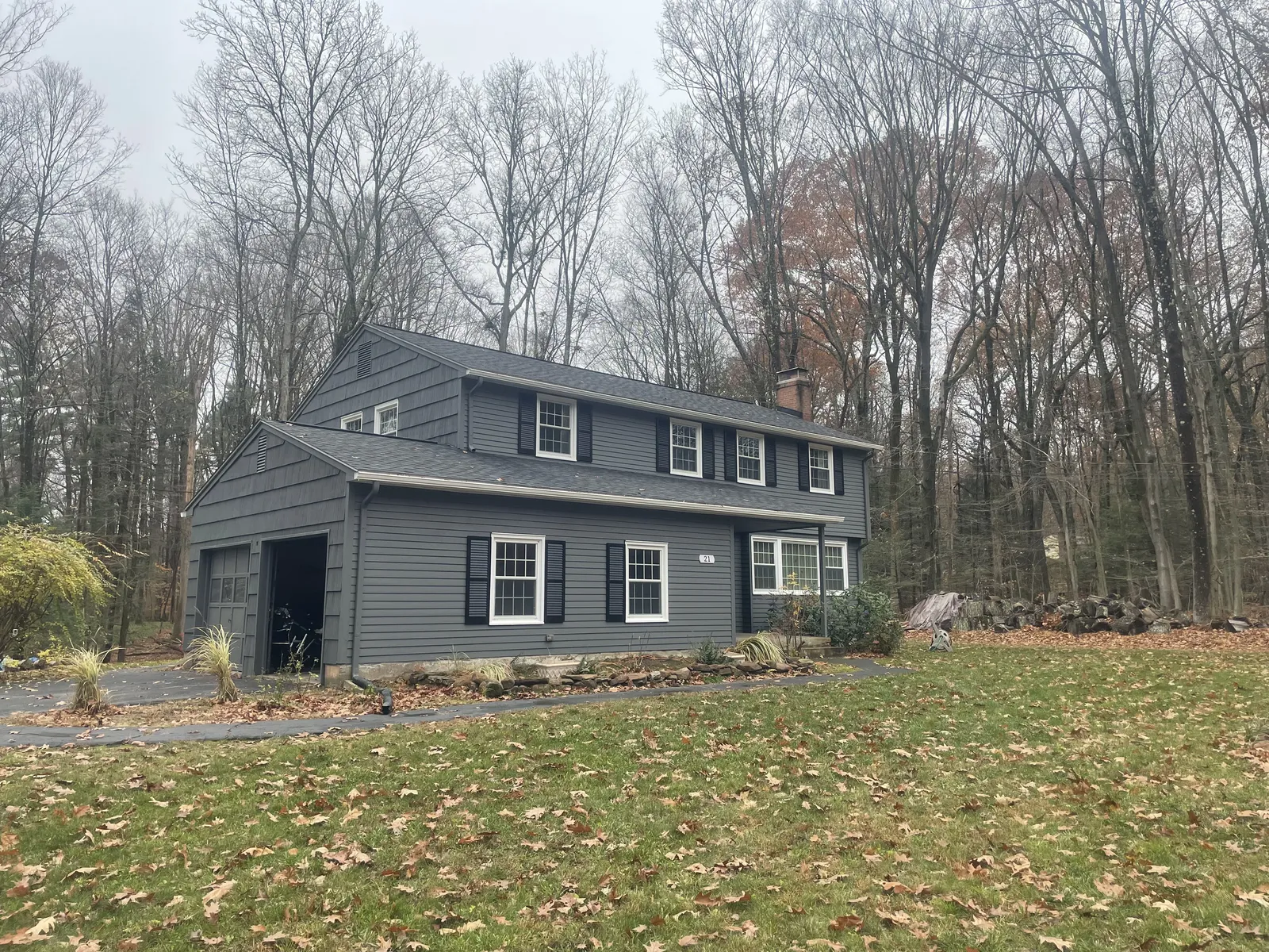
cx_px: 634
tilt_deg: +9.3
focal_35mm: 26
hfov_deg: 67.3
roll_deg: -0.3
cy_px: 476
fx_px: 953
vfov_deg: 53.1
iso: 32
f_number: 1.6
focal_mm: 4.2
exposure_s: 1/540
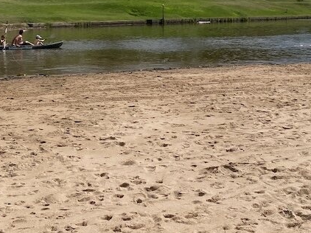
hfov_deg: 26.3
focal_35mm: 74
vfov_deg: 19.5
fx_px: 664
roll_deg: +0.3
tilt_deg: -1.7
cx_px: 175
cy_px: 18
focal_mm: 4.25
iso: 32
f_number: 1.8
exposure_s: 1/6757
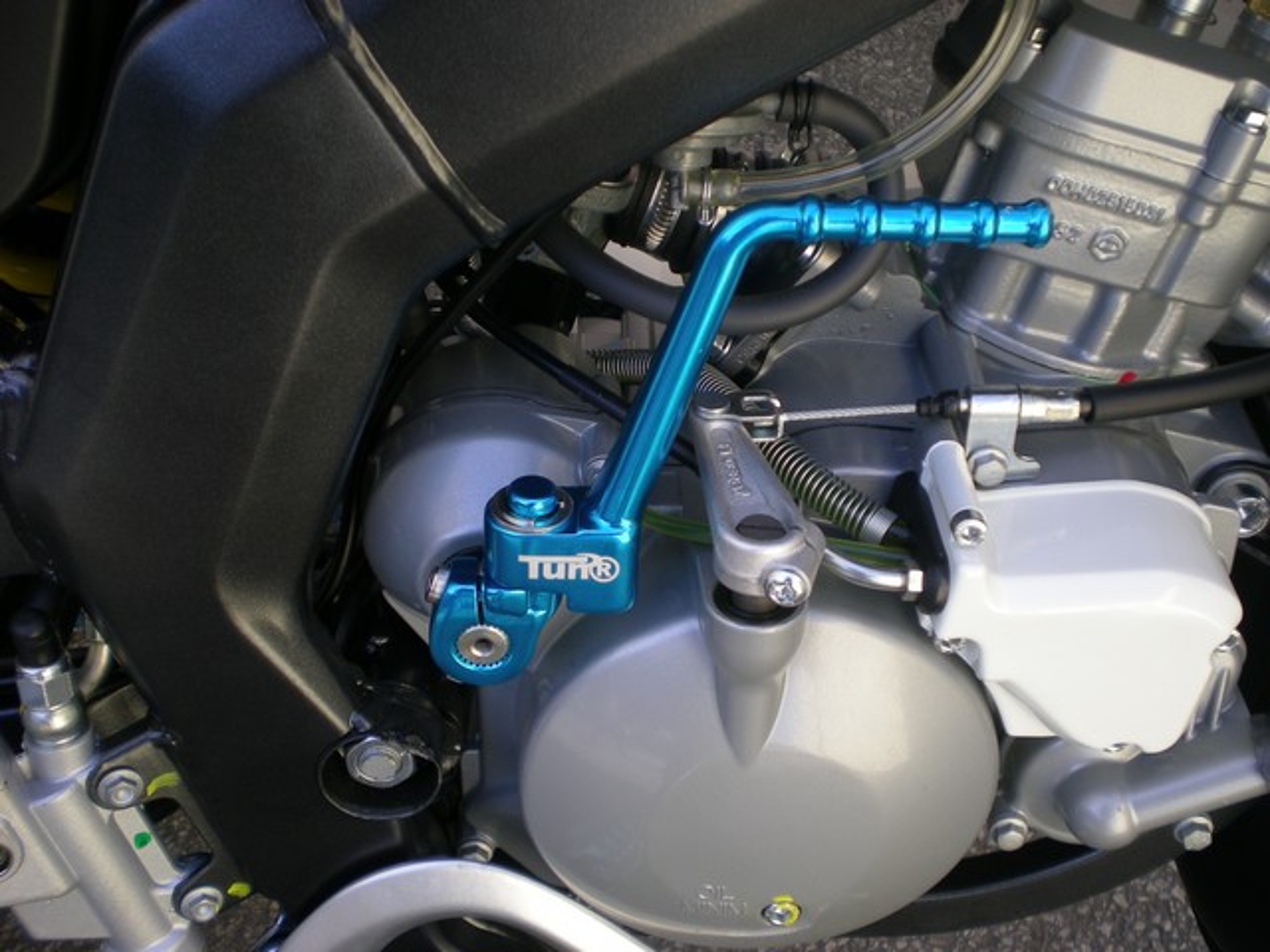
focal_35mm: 44
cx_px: 635
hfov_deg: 42.9
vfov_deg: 32.9
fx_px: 1614
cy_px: 476
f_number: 3.5
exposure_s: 1/112
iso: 50
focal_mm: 7.4
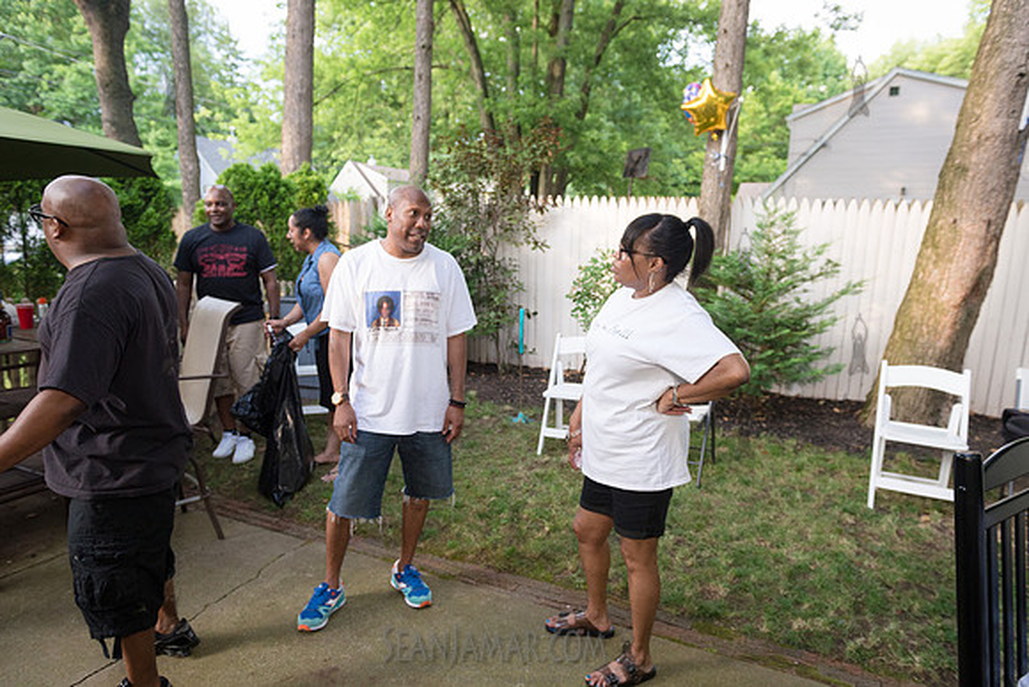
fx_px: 686
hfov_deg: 73.7
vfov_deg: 53.2
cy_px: 344
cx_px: 514
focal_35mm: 24
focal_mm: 24
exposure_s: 1/400
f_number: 4
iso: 1600
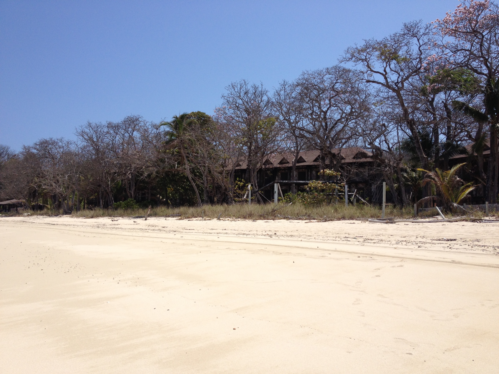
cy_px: 187
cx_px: 250
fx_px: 505
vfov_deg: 40.7
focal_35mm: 35
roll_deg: -1.2
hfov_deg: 52.6
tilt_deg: +1.5
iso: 50
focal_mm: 4.28
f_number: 2.4
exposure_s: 1/2762
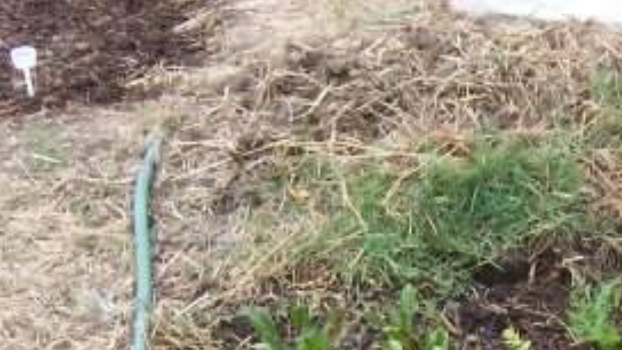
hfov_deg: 12.3
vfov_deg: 6.9
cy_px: 544
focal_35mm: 172
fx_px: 2837
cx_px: 693
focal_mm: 10.4
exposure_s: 1/250
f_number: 4
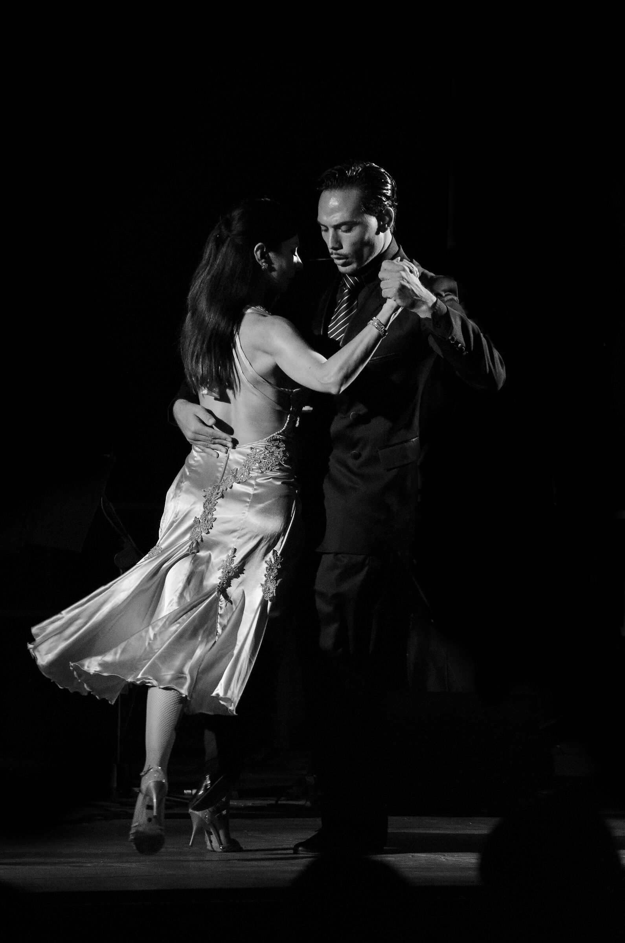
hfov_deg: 5.9
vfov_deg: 8.9
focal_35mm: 232
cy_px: 472
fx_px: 6081
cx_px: 312
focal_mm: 155
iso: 5000
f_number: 4.8
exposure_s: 1/640
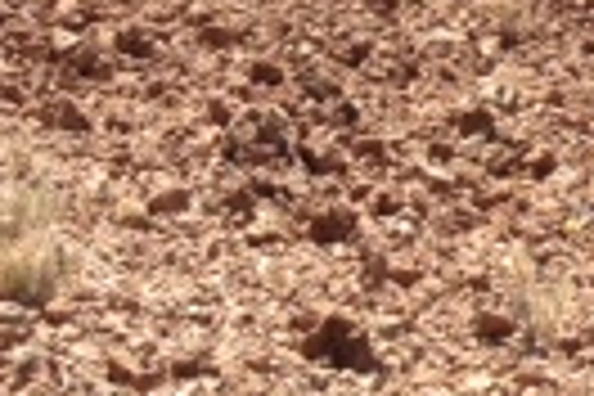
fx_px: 2904
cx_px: 792
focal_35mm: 176
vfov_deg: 7.5
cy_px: -387
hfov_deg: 11.4
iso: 64
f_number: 2.4
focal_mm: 4.28
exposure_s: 1/1135
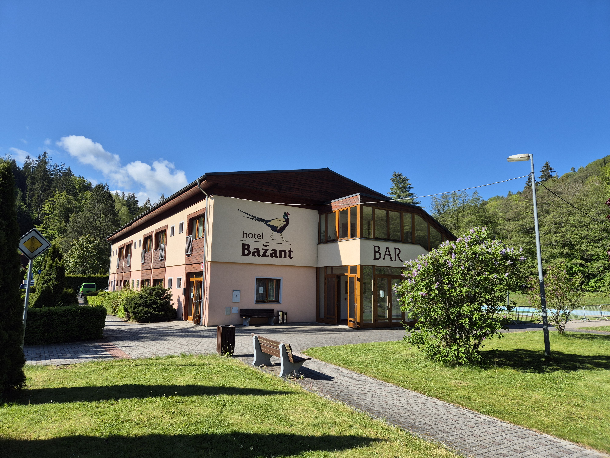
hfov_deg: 73.9
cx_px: 305
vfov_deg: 58.9
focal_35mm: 23
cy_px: 229
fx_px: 405
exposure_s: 1/1592
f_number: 1.8
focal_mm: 5.4
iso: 25
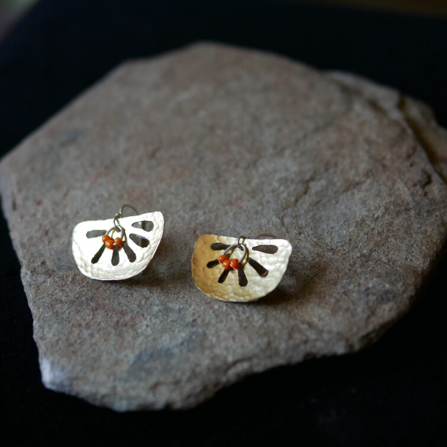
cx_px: 199
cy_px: 227
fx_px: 877
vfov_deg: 28.6
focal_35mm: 60
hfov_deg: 28.6
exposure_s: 1/200
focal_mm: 25
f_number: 2
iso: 200
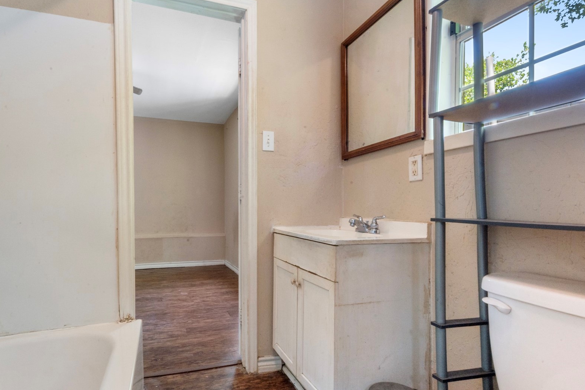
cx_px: 261
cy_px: 195
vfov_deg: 67.4
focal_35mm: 18
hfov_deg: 89.7
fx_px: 292
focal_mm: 13
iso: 250
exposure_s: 1/2.5
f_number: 9
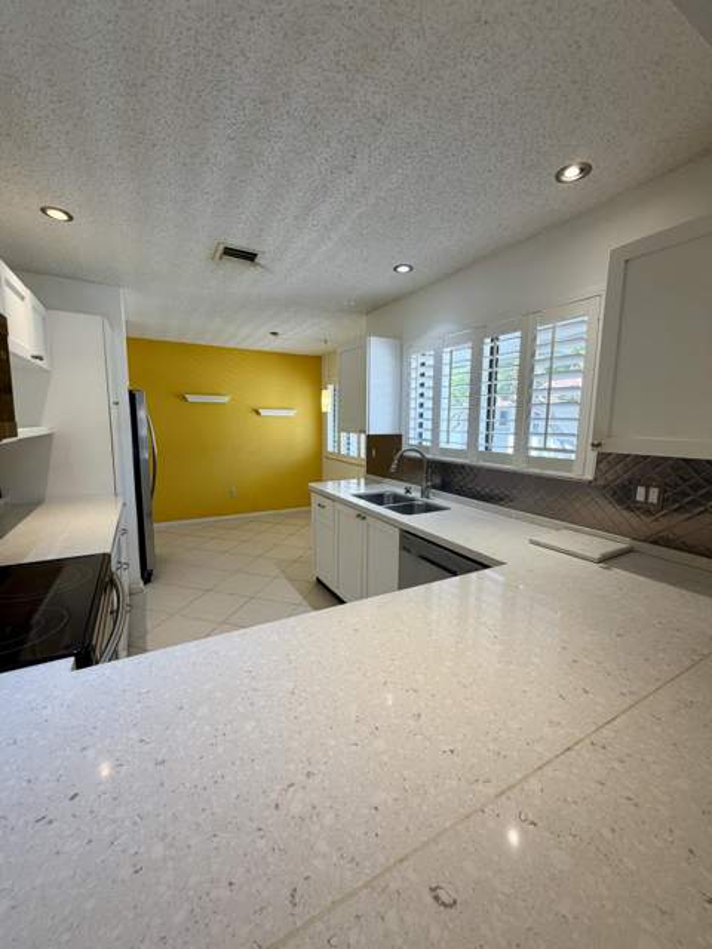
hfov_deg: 85.7
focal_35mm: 14
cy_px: 474
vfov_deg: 102.1
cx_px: 356
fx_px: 384
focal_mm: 2.22
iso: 125
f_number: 2.2
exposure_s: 1/120
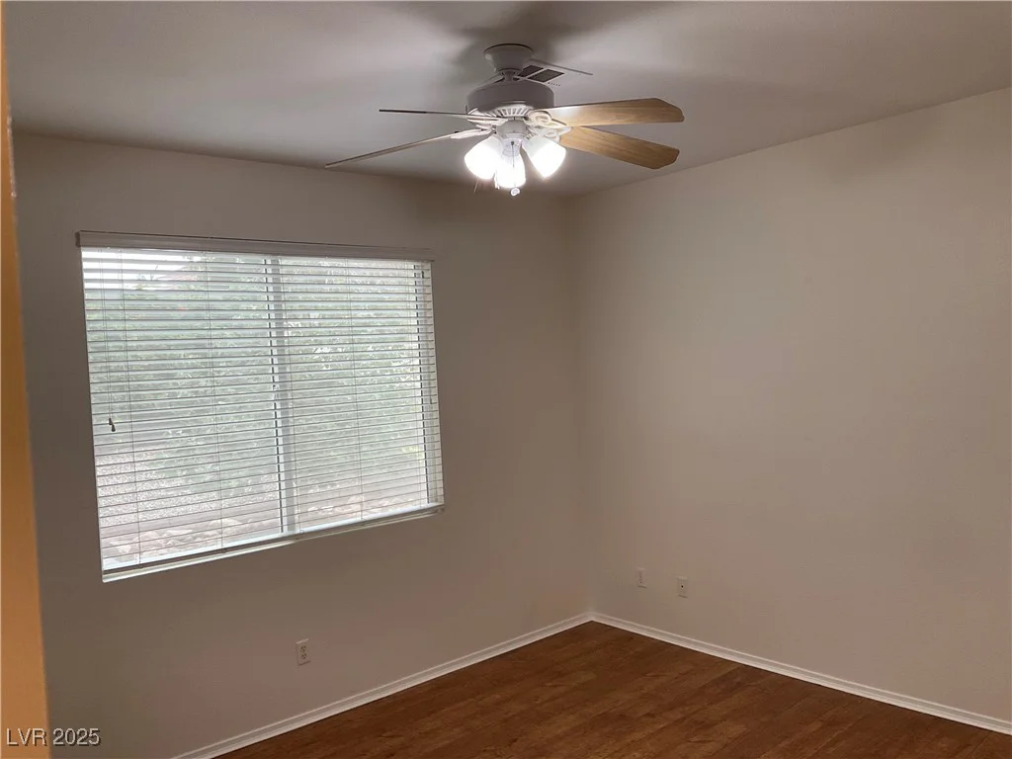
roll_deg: +3.1
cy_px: 380
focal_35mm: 29
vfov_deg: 48.2
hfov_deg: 61.7
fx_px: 848
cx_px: 506
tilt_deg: -1.3
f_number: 1.8
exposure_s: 1/120
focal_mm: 3
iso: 64
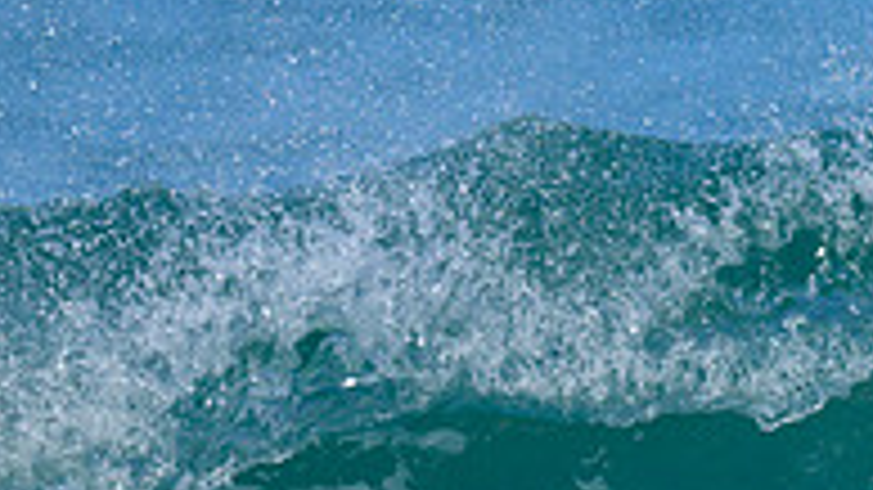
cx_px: 1392
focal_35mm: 3450
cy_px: 347
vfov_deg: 0.4
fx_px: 79840
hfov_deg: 0.6
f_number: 6.3
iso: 220
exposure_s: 1/2000
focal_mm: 800
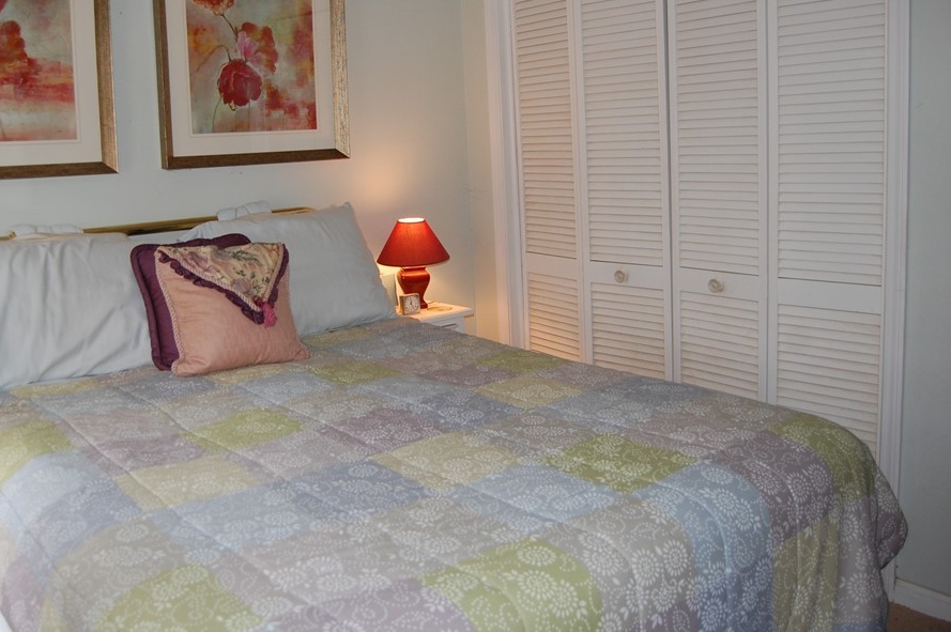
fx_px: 871
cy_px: 258
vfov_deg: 39.8
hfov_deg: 56.8
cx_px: 382
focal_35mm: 33
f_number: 3.5
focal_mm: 18
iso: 400
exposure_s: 1/60
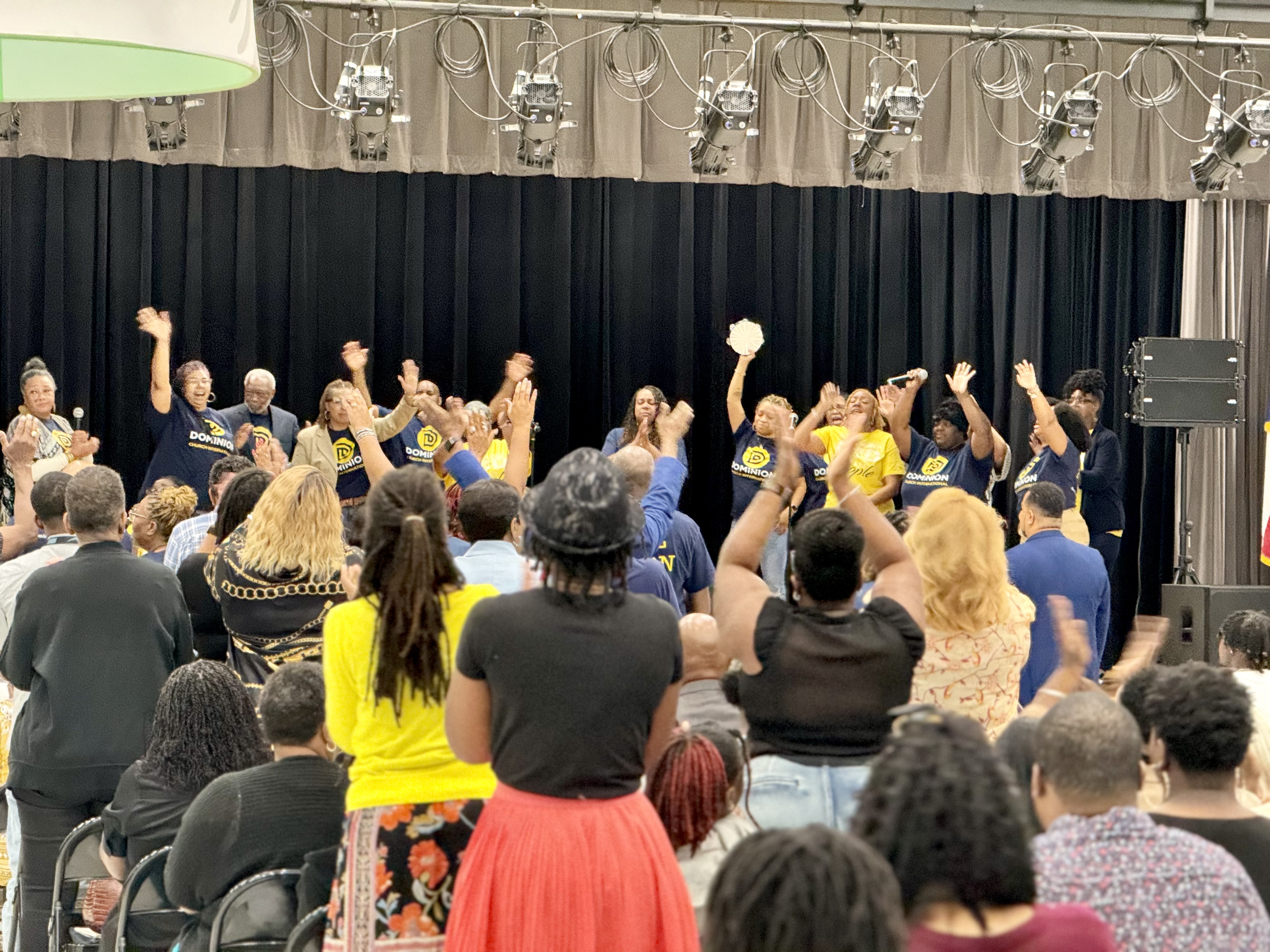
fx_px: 4403
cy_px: 476
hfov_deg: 16.4
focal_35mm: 120
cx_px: 635
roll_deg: -0.6
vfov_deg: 12.3
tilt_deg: -0.3
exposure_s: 1/39
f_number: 2.8
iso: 1250
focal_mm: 15.66
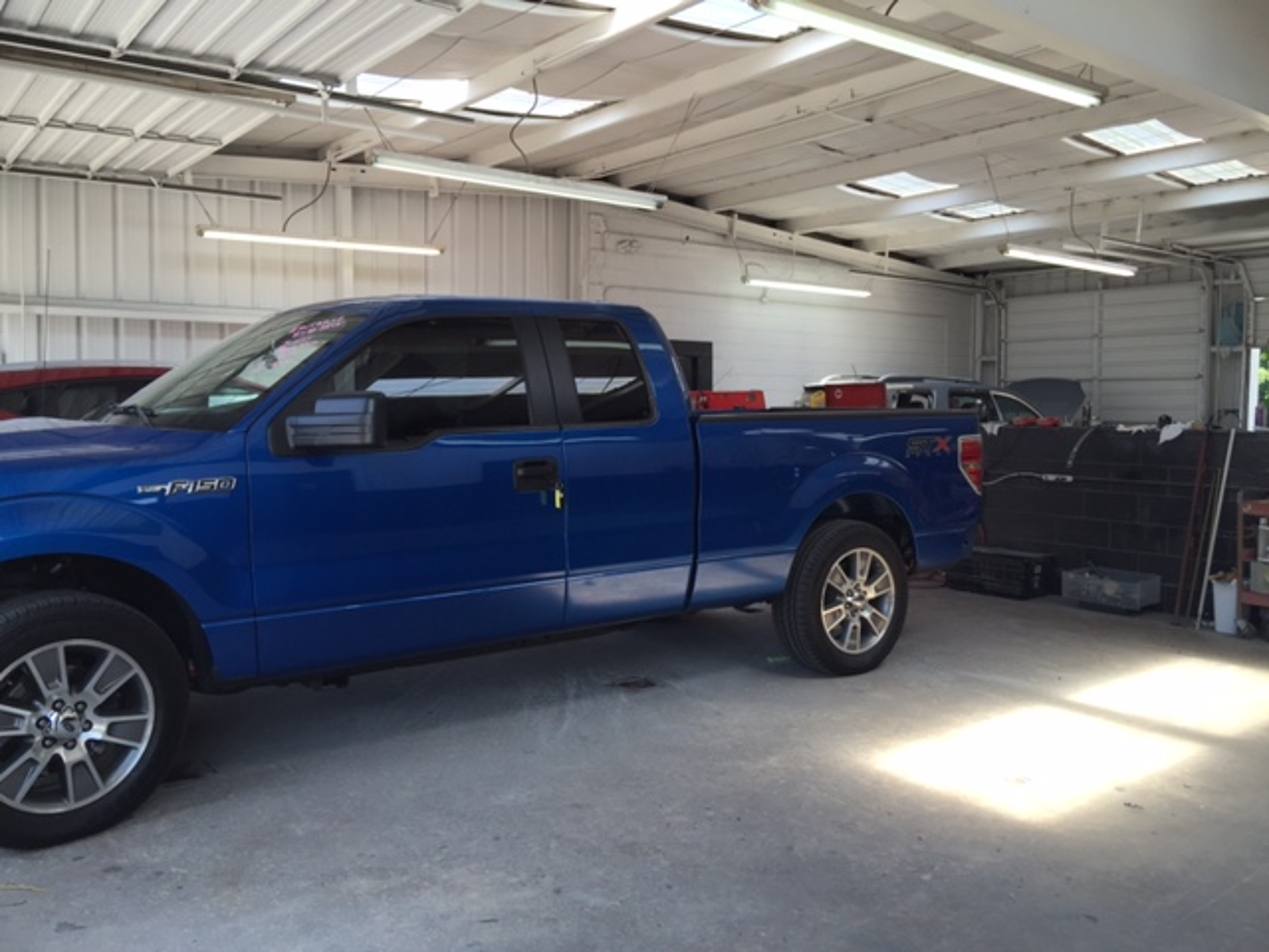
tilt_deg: -3.2
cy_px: 476
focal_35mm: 29
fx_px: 1063
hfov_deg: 61.7
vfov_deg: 48.2
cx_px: 634
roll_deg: -1.2
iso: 32
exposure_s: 1/230
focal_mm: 4.15
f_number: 2.2
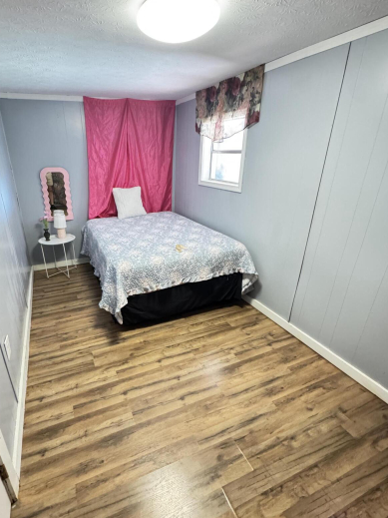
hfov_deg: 70.8
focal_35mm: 18
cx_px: 155
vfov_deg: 87.7
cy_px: 267
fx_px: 269
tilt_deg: -22.3
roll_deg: +0.4
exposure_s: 1/40
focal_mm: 2.22
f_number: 2.2
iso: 1000
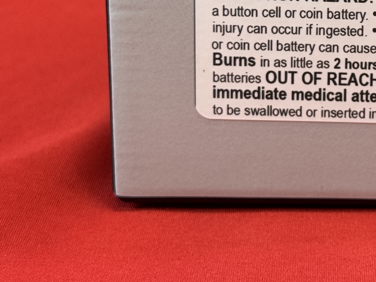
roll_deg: +0.4
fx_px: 1347
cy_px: -72
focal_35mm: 124
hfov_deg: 15.6
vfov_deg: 11.7
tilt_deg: -14.6
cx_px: 377
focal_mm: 6.76
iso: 80
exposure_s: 1/120
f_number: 1.78
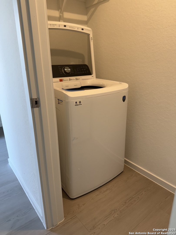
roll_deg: +2.5
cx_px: 88
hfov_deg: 56.8
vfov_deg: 71.6
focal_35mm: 24
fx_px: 163
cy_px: 118
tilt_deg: -18.8
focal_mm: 6.76
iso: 125
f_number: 1.78
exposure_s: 1/120
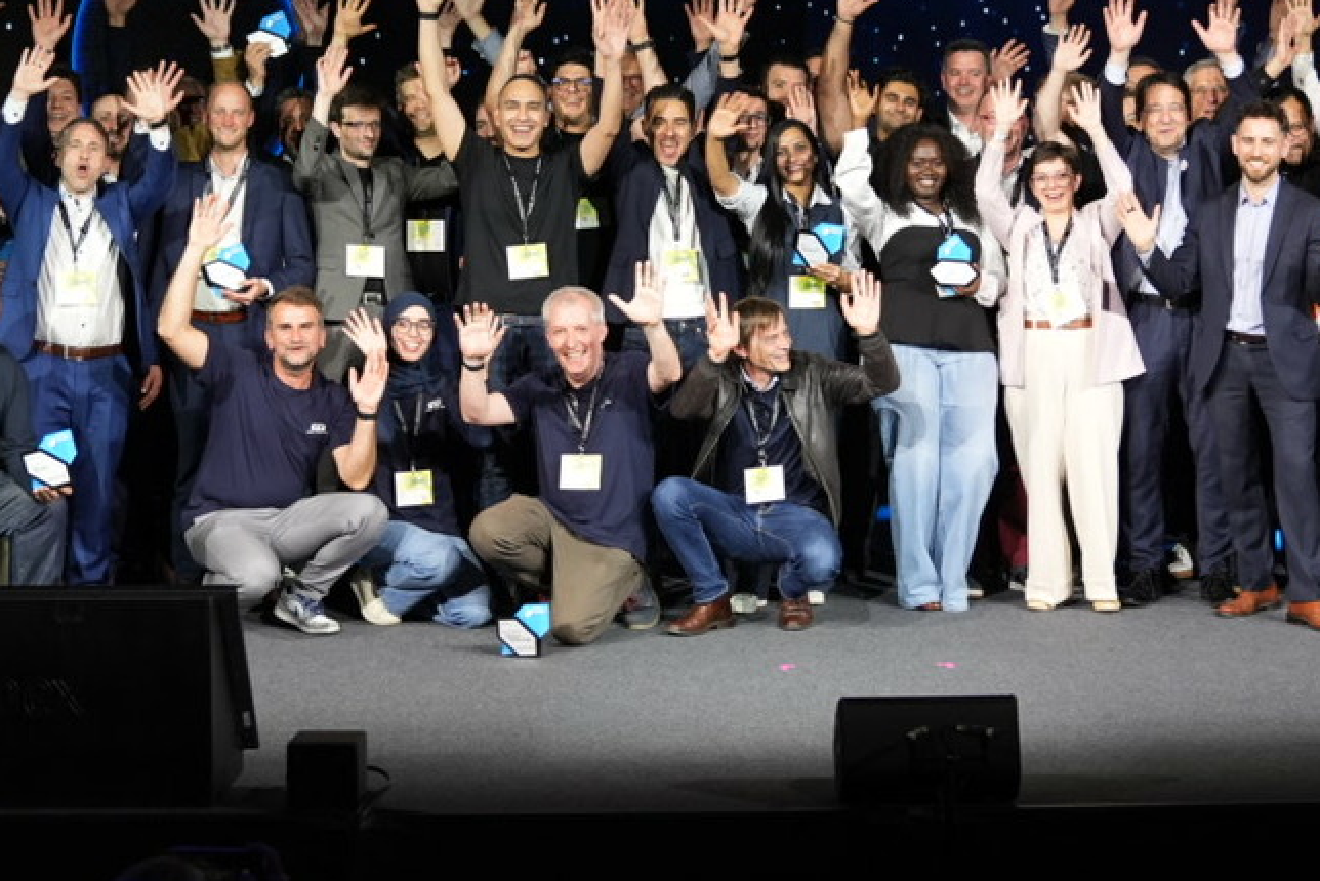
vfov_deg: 17.7
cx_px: 717
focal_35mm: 77
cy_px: 280
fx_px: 2824
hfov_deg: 26.3
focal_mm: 31
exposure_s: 1/200
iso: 1000
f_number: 2.8
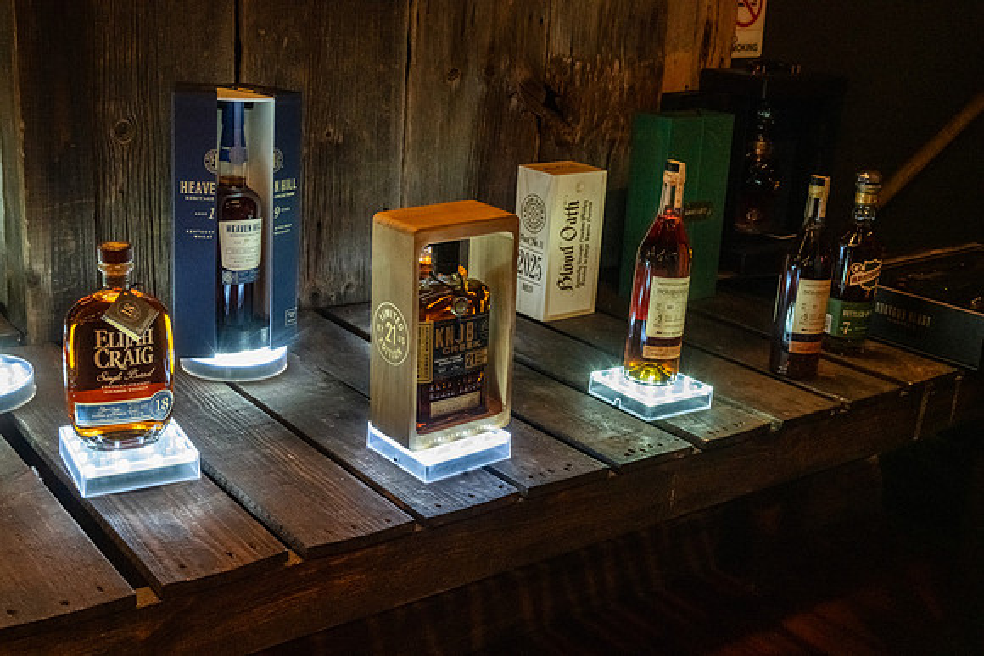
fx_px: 1148
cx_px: 492
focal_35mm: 42
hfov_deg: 46.4
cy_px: 328
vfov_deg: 31.9
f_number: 11
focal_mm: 42
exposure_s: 1/40
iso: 6400
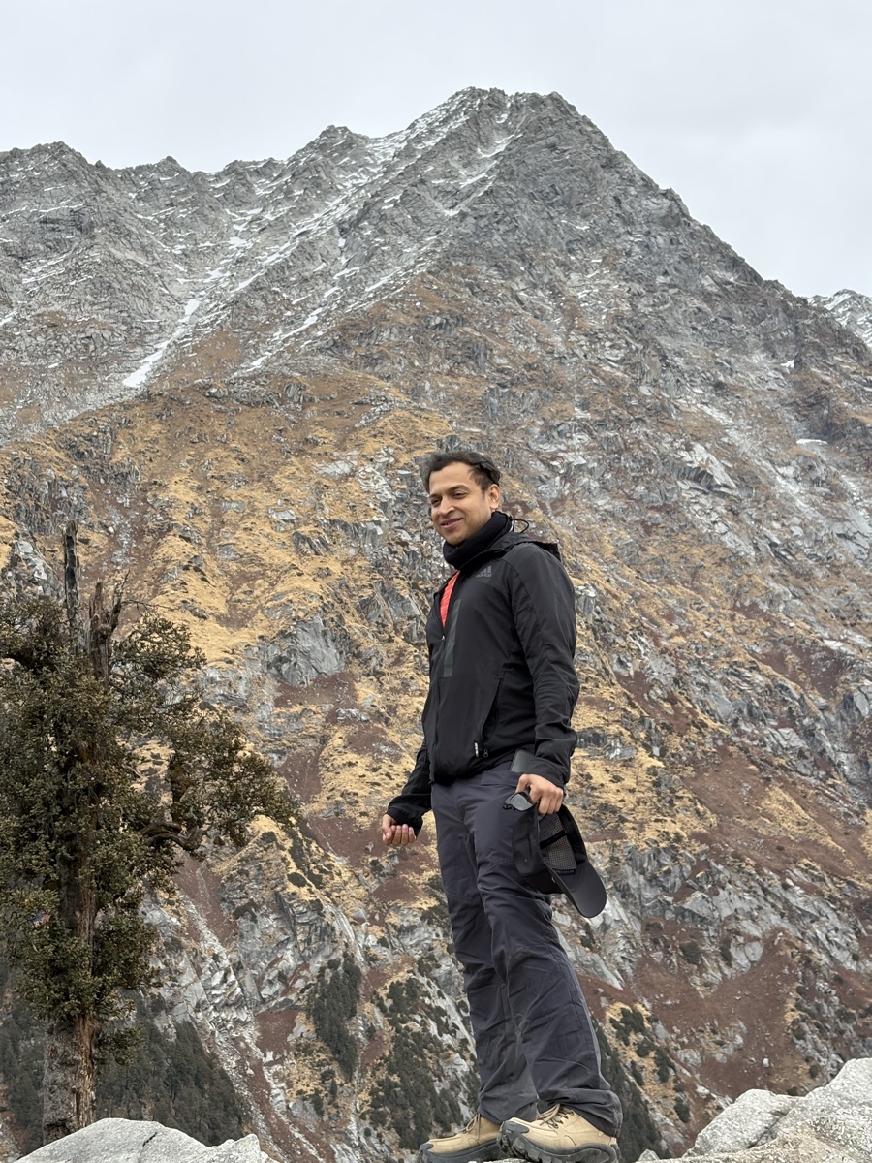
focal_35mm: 52
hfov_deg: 28.0
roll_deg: +0.4
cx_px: 436
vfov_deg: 36.8
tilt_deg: +12.4
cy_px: 582
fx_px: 1747
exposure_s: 1/557
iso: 50
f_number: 1.6
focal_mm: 5.96
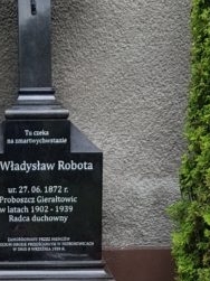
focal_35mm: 106
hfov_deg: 13.9
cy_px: 366
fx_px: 858
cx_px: 45
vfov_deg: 17.4
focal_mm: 4.2
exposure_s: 1/427
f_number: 1.7
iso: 40
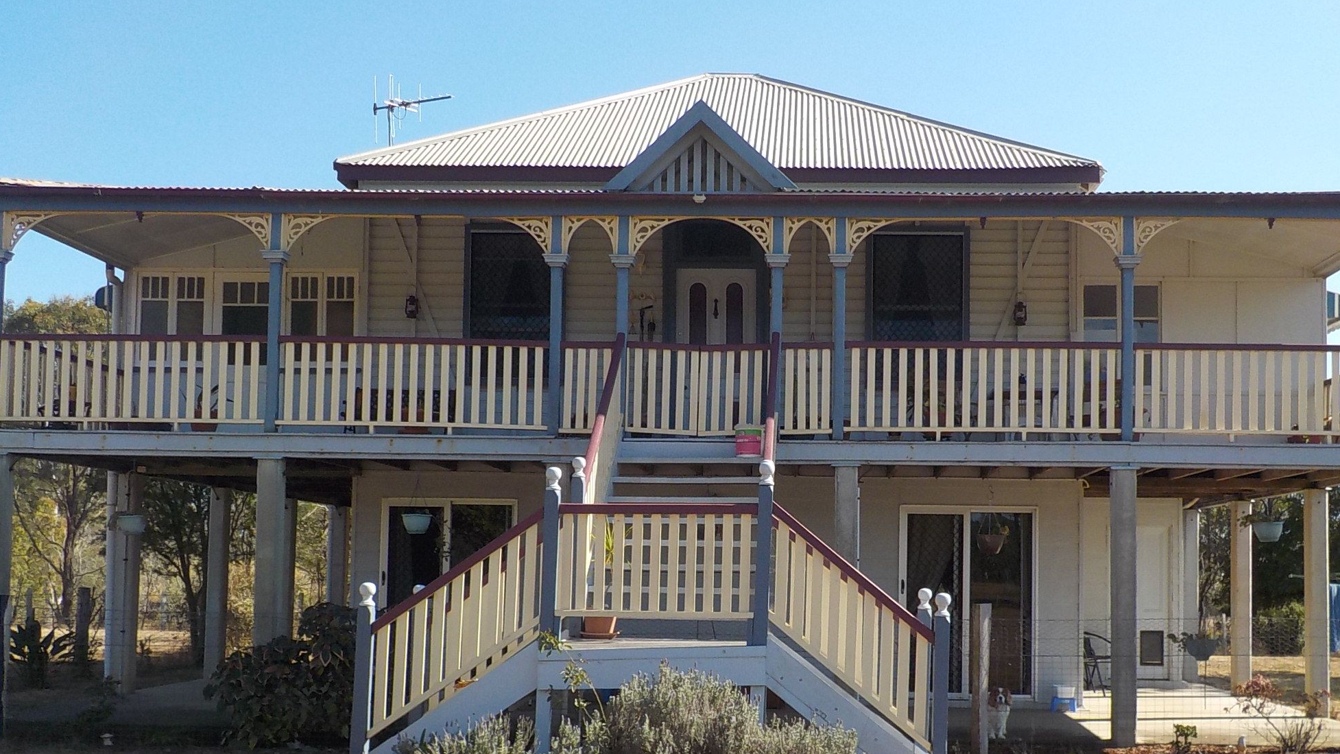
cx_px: 743
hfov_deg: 52.7
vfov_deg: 31.0
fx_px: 1350
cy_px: 499
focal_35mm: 38
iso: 125
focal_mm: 4.1
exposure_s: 1/800
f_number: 3.3
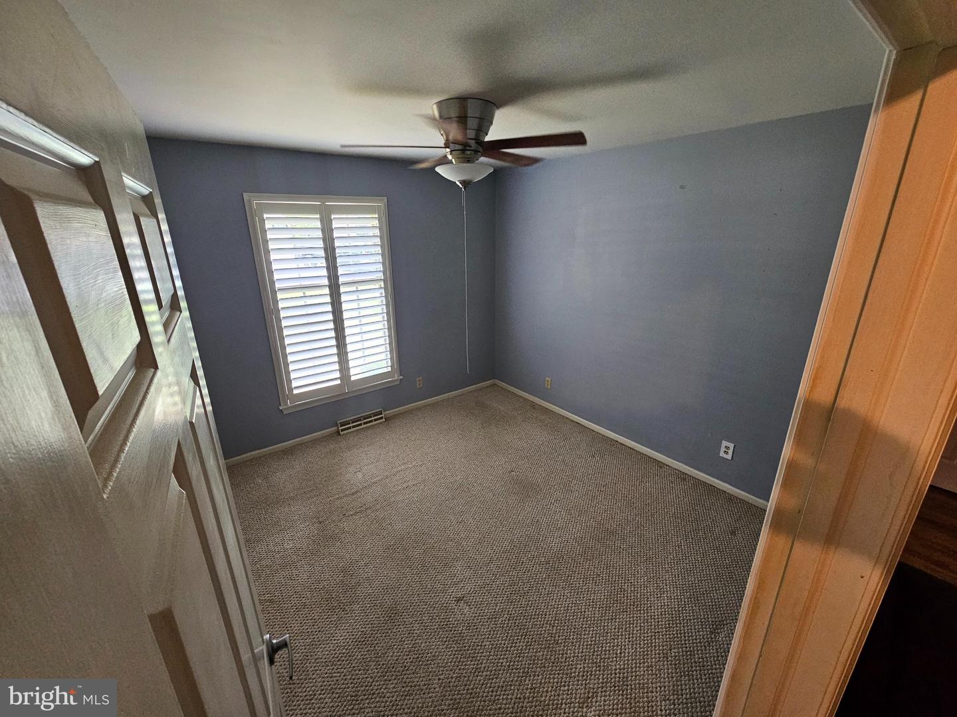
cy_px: 358
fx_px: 359
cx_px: 478
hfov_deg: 106.2
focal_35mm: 13
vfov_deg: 89.9
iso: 320
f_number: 2.2
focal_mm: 2.2
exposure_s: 1/100
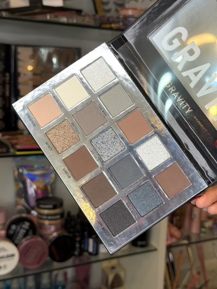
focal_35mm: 48
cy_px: 144
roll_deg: -3.0
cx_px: 108
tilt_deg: -9.3
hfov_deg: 30.3
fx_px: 401
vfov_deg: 39.6
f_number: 1.78
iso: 80
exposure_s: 1/268
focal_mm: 6.76
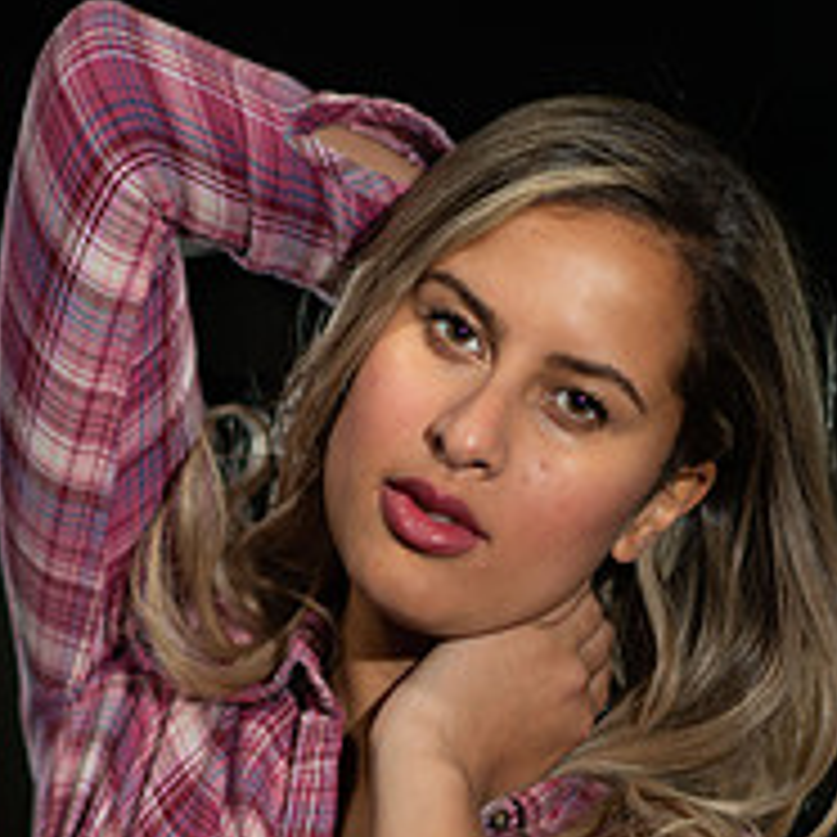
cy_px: 860
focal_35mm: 175
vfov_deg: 9.9
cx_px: 495
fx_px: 4787
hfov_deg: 10.0
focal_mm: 85
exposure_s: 1/200
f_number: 1.8
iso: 200
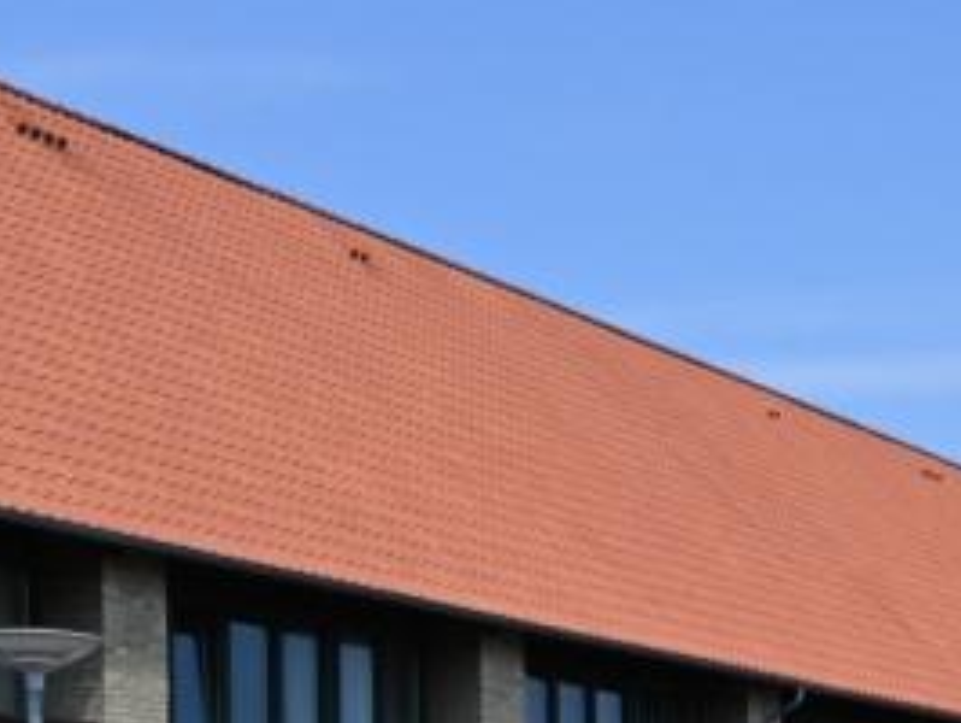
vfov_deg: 11.6
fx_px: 3441
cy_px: 978
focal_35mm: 124
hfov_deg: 15.1
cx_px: 1257
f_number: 14
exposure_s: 1/800
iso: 640
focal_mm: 33.5
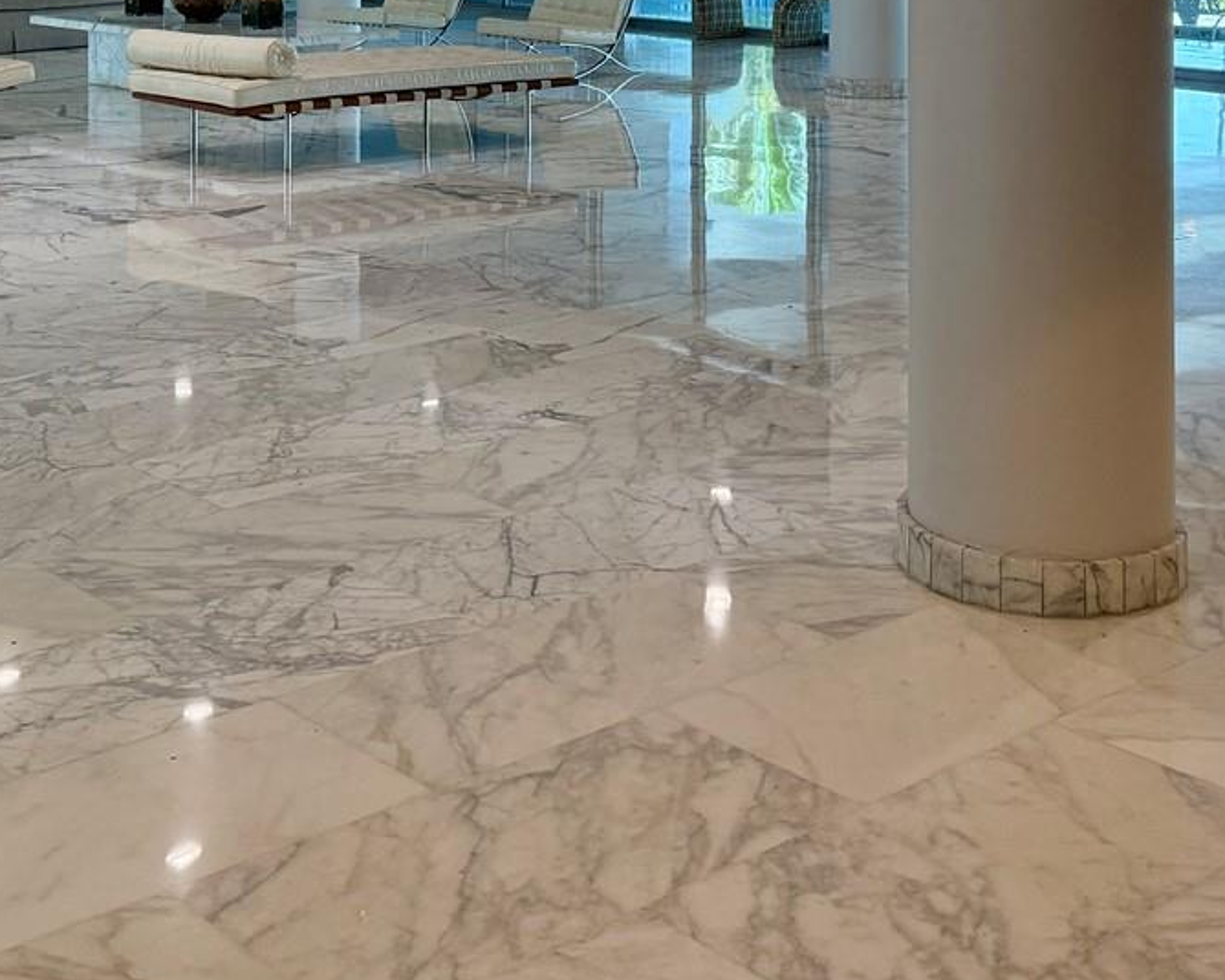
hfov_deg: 33.6
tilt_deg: -0.9
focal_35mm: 56
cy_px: -101
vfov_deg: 25.2
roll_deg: -0.7
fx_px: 2030
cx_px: 575
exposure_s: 1/183
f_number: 1.78
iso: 200
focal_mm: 6.76
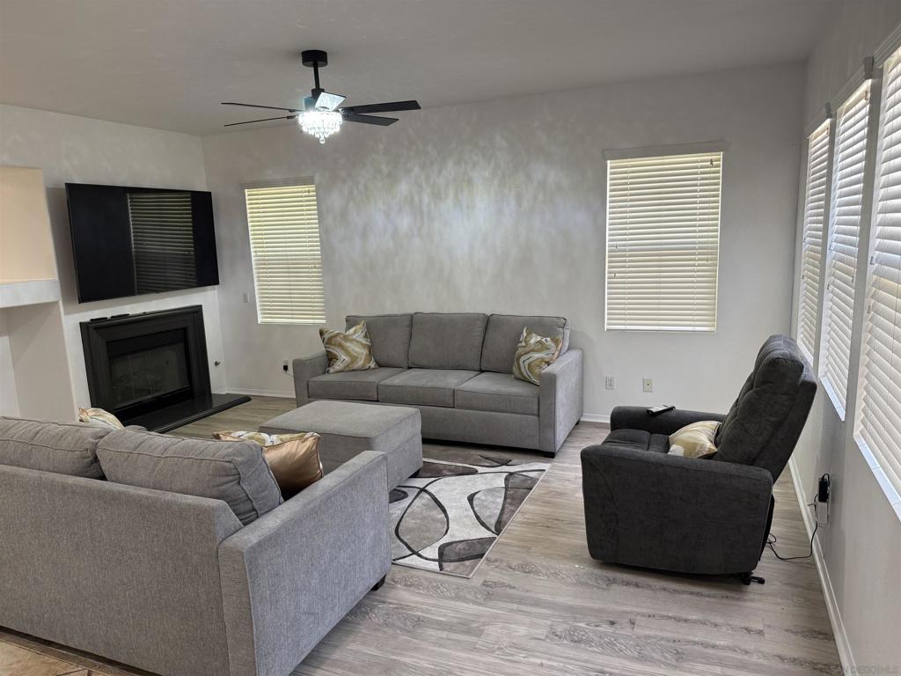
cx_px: 450
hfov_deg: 71.6
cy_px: 338
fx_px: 625
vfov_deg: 56.8
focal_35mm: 24
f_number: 1.78
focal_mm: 6.76
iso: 160
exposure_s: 1/62
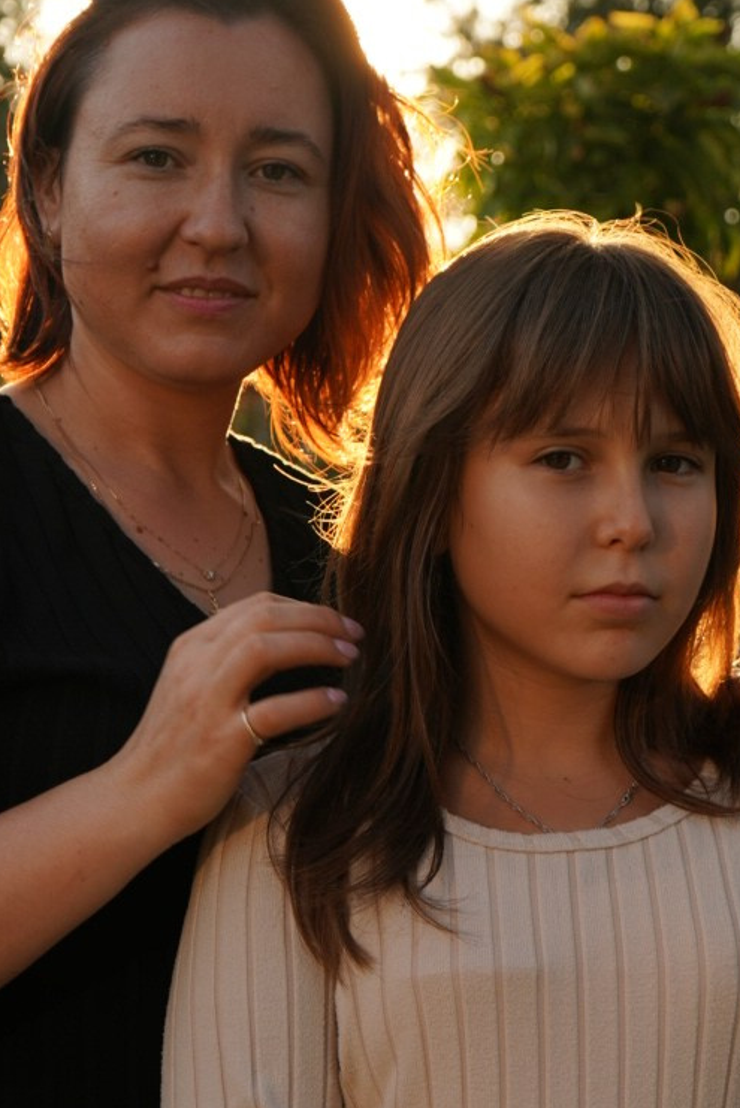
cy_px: 607
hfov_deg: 12.6
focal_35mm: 109
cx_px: 369
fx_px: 3356
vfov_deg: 18.7
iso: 100
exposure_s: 1/125
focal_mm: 50
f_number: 5.6
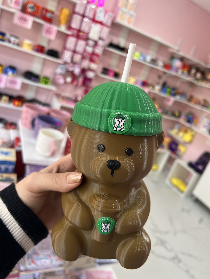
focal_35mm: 26
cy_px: 140
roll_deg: -20.2
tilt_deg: -18.5
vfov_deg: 67.3
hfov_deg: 53.1
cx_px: 105
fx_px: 210
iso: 40
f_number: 1.5
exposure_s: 1/121
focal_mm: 5.7
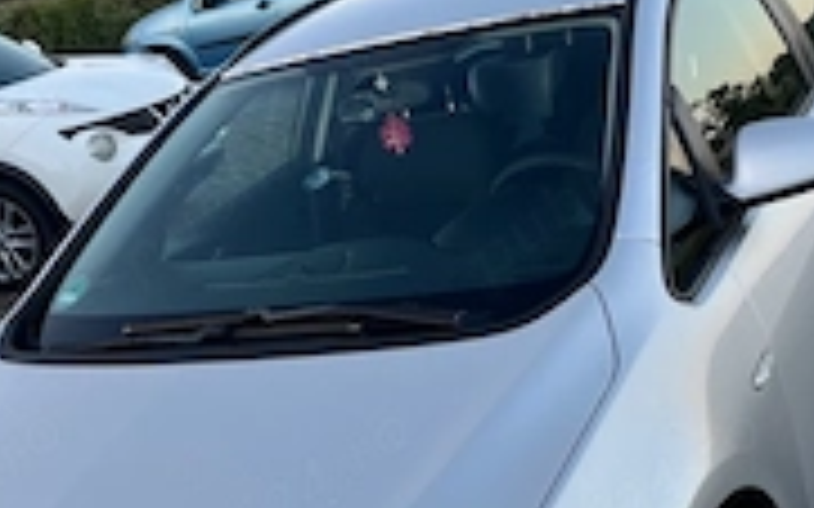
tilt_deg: -12.3
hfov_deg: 33.4
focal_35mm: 61
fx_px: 1353
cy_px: 225
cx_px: 355
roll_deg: +13.6
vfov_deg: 21.3
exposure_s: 1/281
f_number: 1.6
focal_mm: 5.1
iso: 40
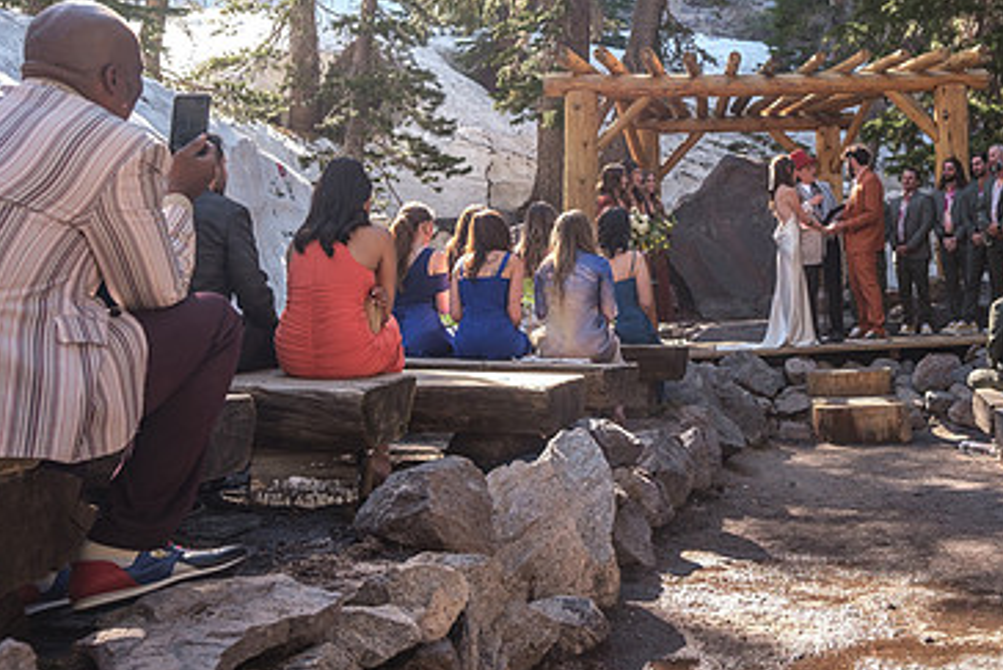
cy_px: 222
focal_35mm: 43
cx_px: 758
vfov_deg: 31.0
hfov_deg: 43.9
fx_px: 1198
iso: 250
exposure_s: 1/220
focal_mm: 18
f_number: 3.2
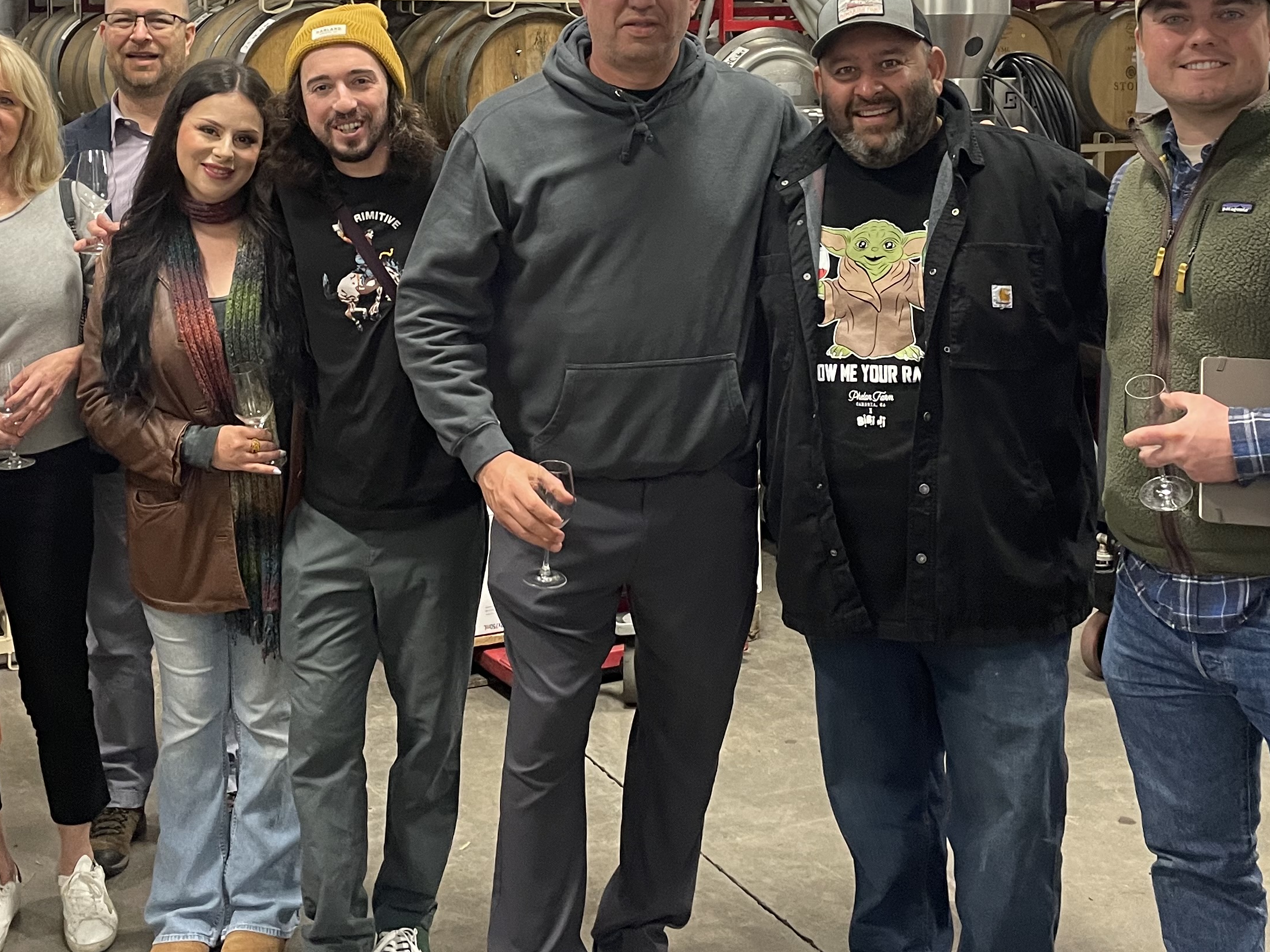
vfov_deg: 29.8
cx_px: 630
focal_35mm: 48
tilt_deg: -5.0
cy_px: 233
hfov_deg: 39.7
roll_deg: +0.8
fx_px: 1761
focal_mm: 4.2
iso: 250
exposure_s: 1/60
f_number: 1.6
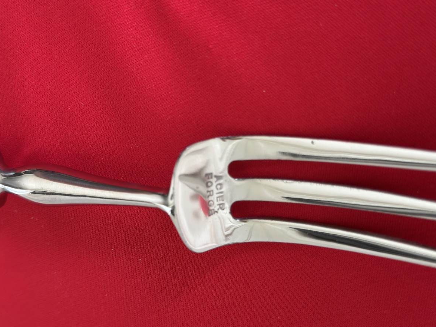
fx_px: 617
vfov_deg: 29.7
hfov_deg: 38.9
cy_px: 166
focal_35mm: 49
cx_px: 215
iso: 125
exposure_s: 1/69
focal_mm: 6.86
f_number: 1.78
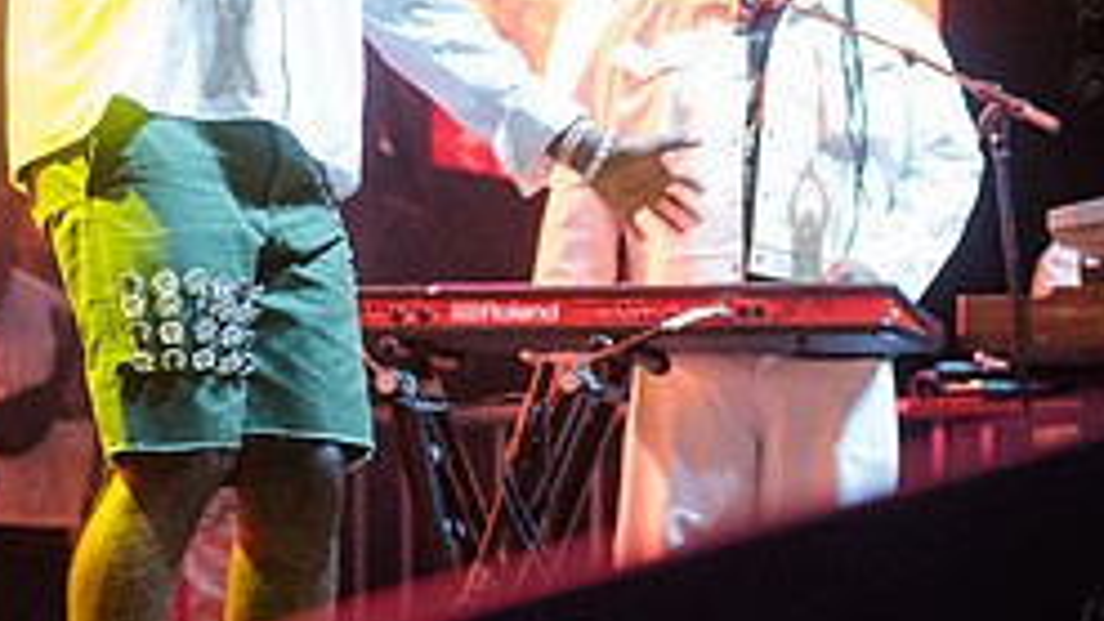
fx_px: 6207
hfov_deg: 10.1
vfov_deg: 5.7
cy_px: 20
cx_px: 228
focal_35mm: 212
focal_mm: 86
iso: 3200
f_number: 4
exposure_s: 1/200
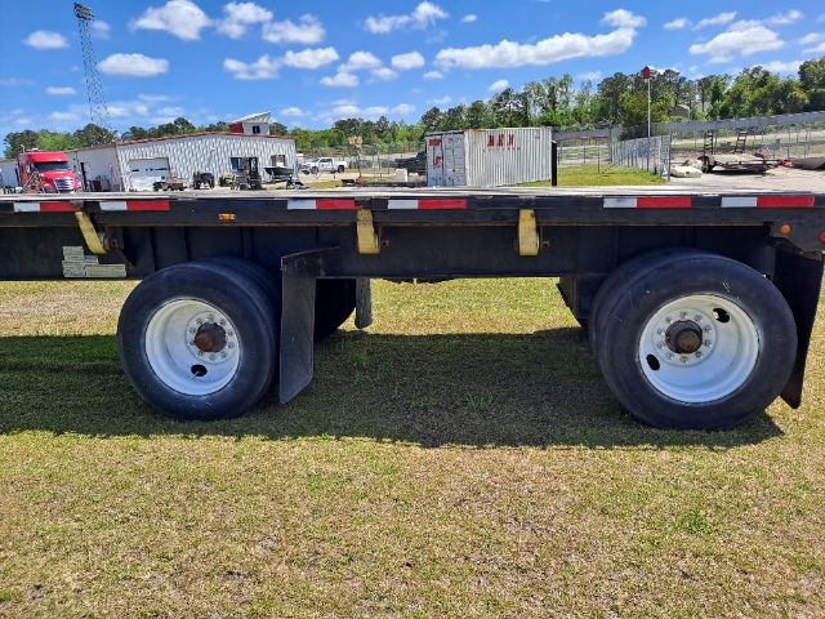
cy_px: 310
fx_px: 596
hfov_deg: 69.4
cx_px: 412
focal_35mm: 25
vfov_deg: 54.9
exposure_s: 1/1056
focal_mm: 4.6
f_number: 2
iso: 32
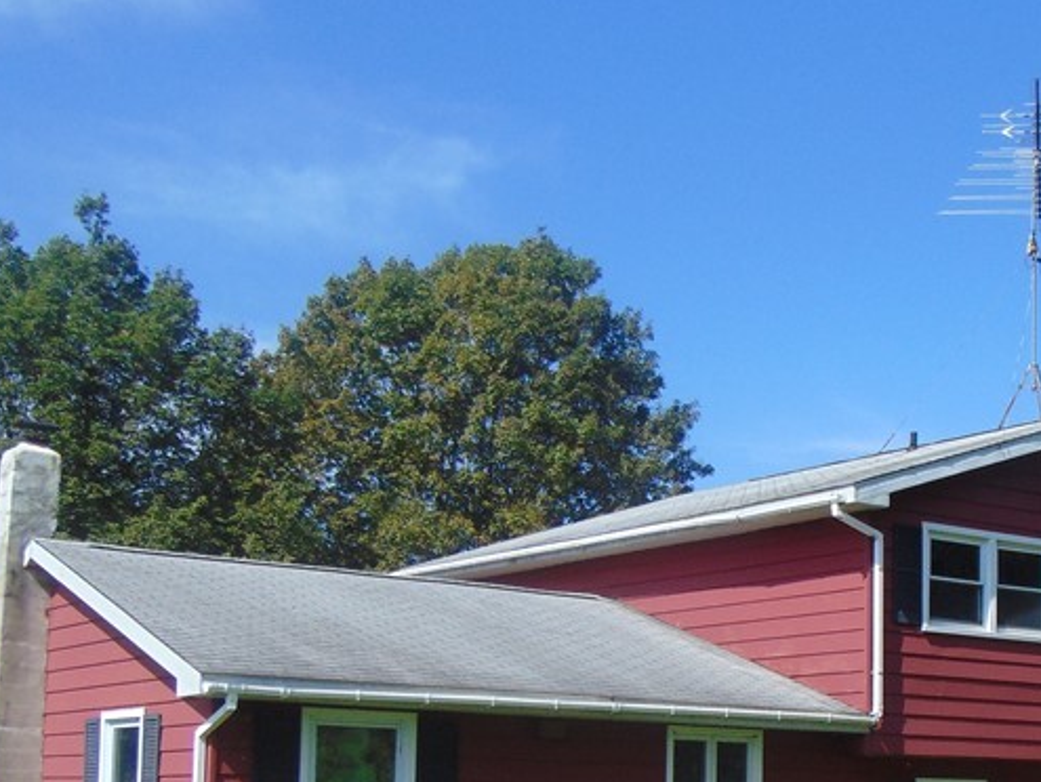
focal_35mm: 62
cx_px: 780
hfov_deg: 30.6
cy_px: 664
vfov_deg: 23.2
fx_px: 1866
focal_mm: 5.4
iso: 80
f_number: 3.1
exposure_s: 1/1000
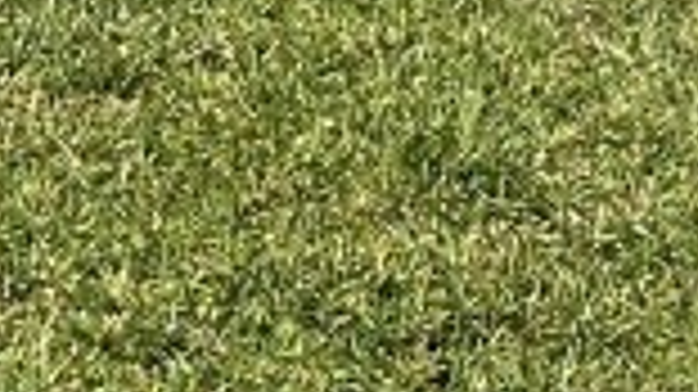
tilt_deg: +0.8
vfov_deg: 5.7
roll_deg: -0.8
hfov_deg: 9.8
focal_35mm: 180
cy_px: -1221
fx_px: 3330
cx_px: -1229
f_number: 1.6
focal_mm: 5.1
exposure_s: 1/5128
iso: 32
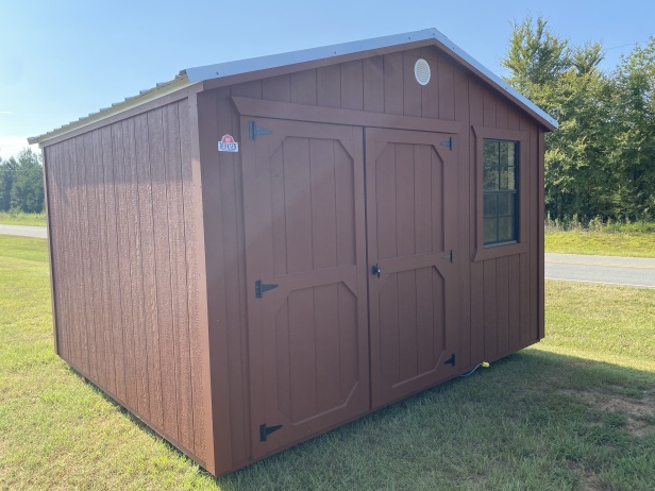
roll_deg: +0.3
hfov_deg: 65.3
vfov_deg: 51.4
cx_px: 319
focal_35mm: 27
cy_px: 243
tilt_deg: -1.1
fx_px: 511
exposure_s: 1/957
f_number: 1.8
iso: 32
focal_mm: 4.25
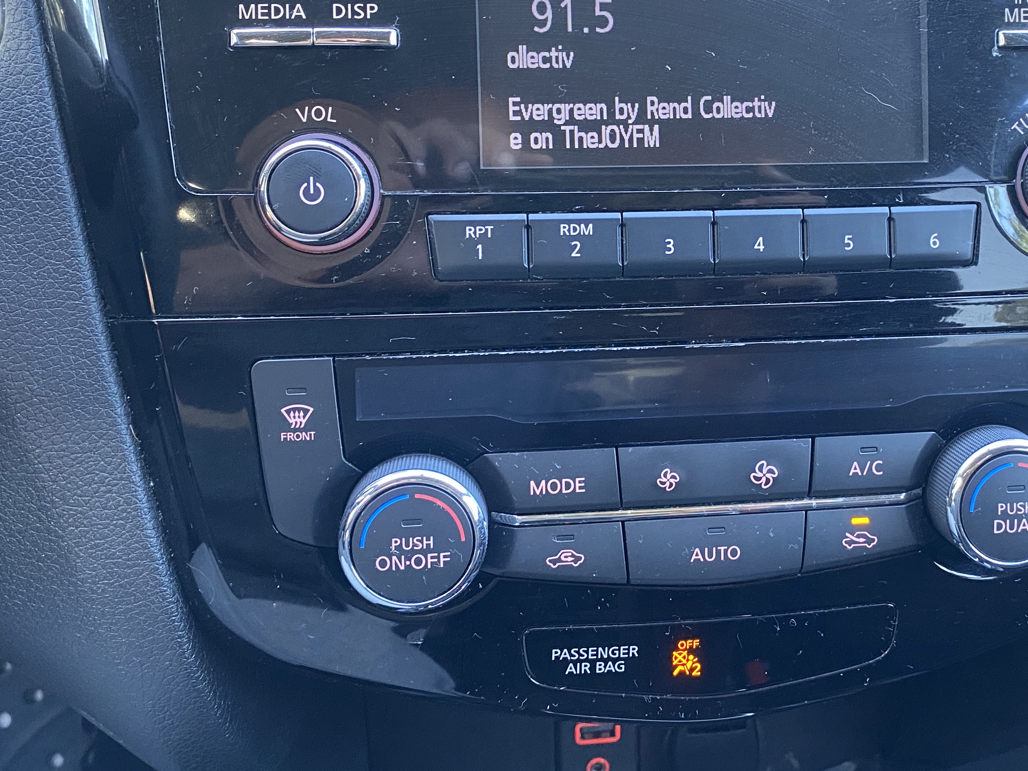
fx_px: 1307
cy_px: 233
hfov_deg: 42.2
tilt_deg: -29.3
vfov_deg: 32.5
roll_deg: -4.2
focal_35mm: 44
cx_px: 708
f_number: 1.8
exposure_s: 1/60
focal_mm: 4.25
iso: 320
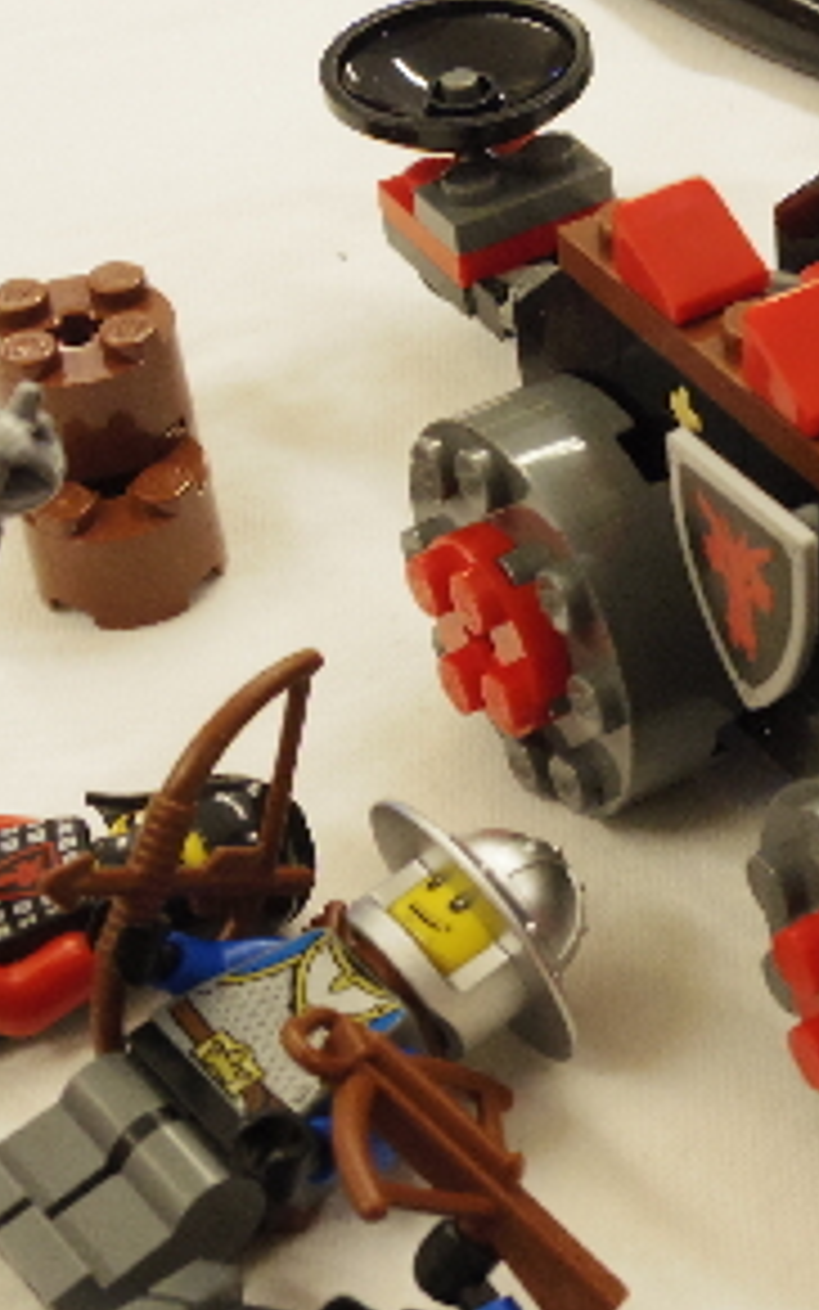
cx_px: 918
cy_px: 657
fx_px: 2891
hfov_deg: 15.7
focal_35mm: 81
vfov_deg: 25.5
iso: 640
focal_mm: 6.8
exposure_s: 1/60
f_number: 4.5
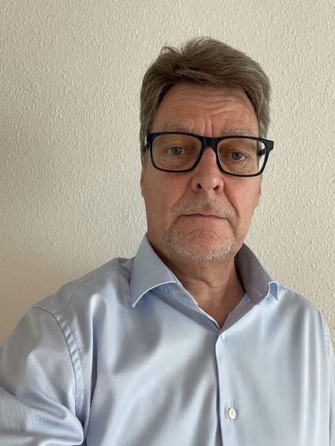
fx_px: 387
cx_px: 168
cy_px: 223
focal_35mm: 30
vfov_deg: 60.0
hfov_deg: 46.8
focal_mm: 2.71
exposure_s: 1/50
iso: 200
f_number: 2.2
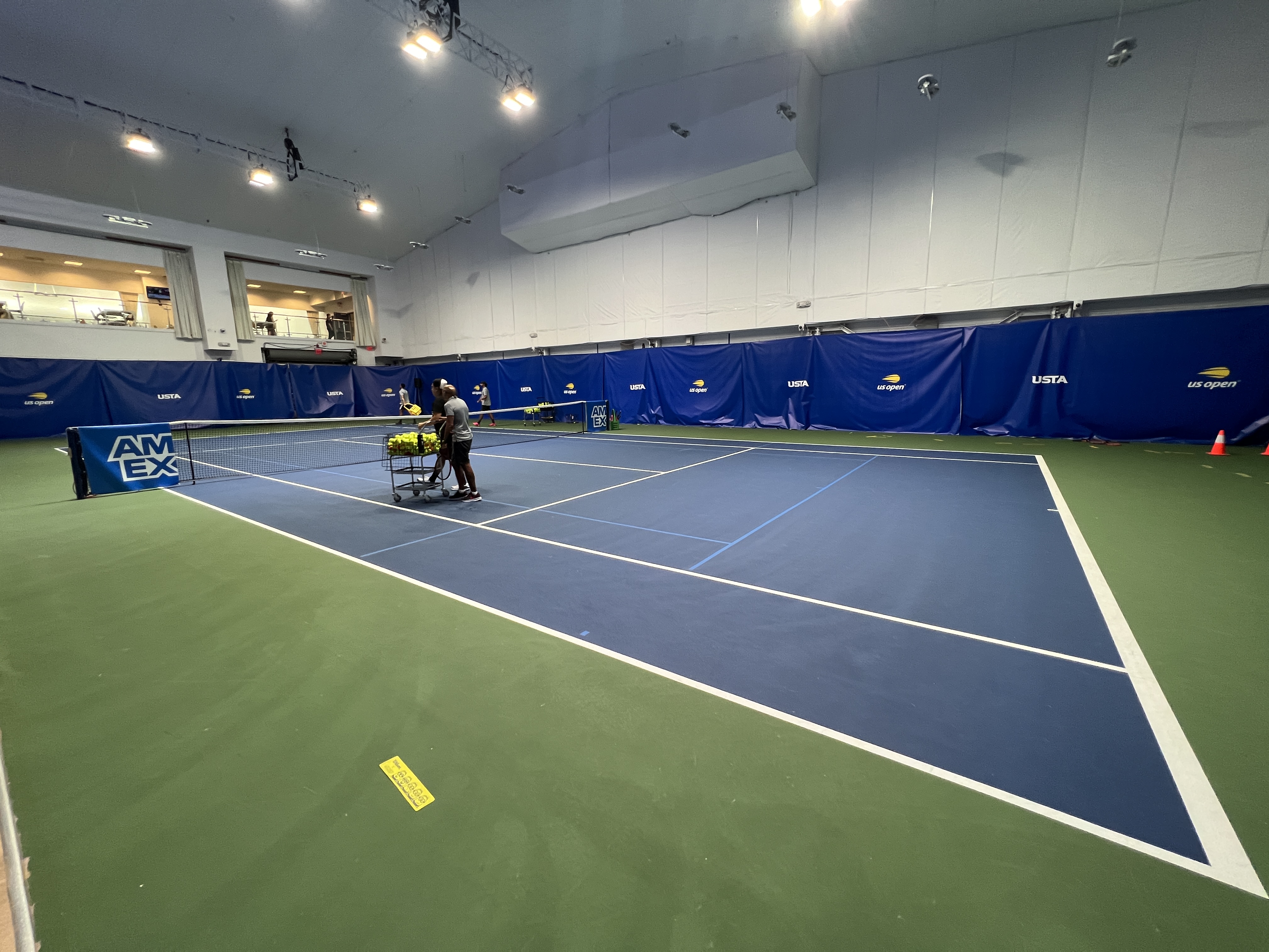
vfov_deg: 89.9
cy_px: 476
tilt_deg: -10.3
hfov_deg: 106.2
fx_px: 477
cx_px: 634
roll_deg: +1.2
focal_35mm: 13
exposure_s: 1/100
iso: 200
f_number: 1.8
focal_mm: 1.57
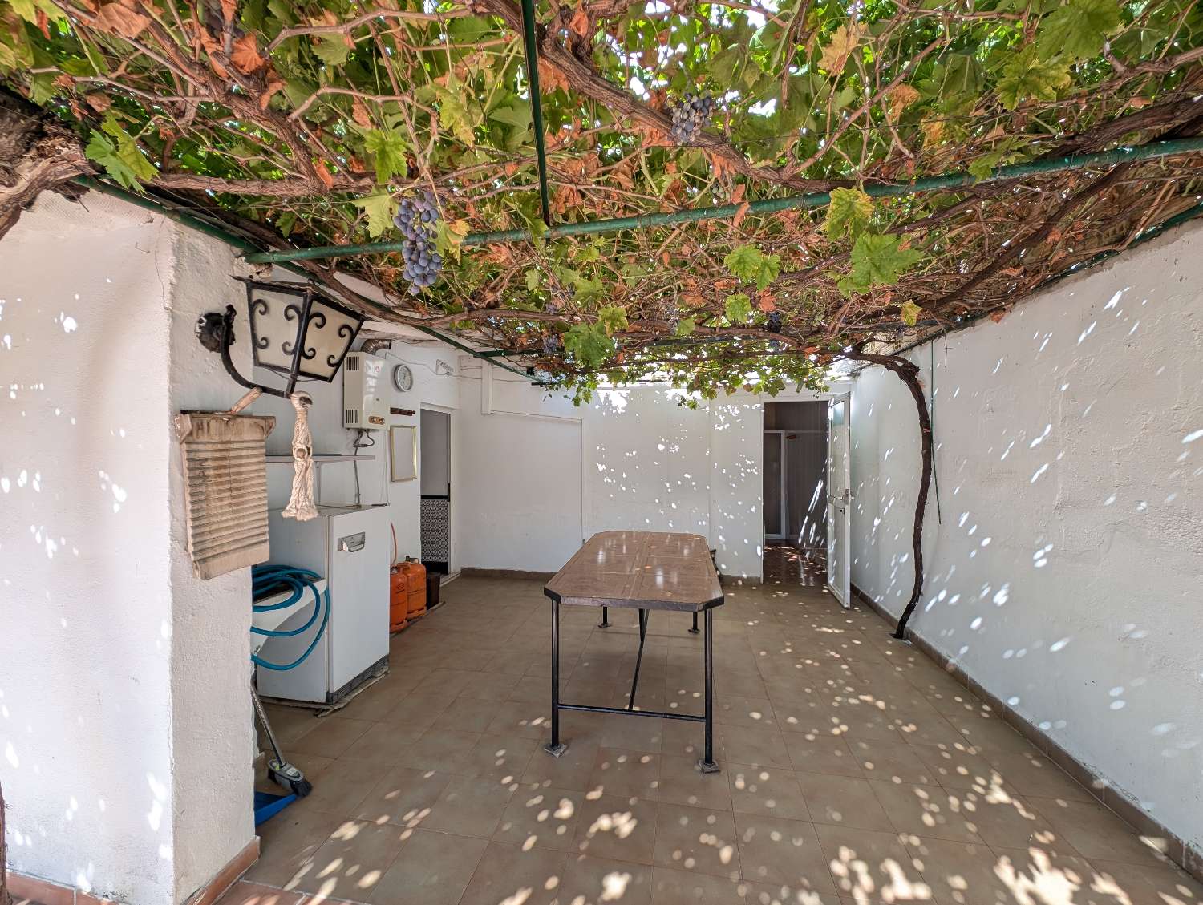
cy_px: 452
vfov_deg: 94.6
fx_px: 418
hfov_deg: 110.5
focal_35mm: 12
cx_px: 602
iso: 41
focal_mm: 2.23
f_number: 1.95
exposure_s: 1/261
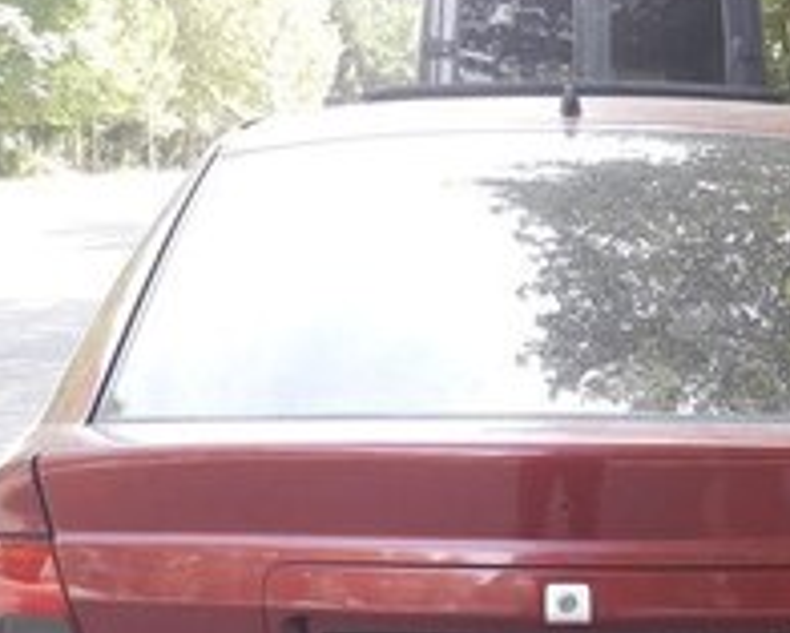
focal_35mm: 69
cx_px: 609
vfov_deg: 19.9
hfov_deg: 27.1
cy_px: 875
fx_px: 1614
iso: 40
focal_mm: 3.7
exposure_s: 1/118
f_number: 1.9
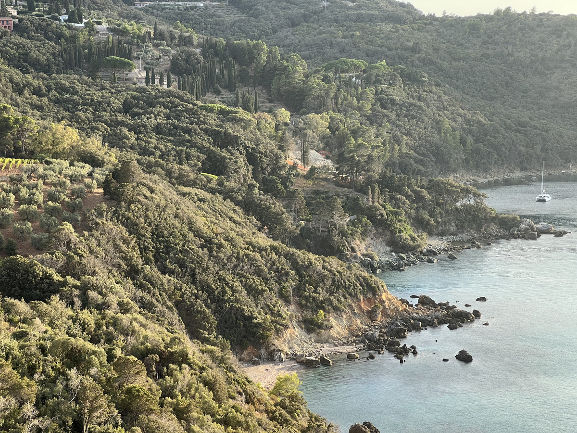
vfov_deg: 19.1
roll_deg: +0.9
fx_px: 1283
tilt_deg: -6.8
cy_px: 216
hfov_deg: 25.3
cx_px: 288
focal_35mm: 77
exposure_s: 1/122
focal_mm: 9
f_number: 2.8
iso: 32
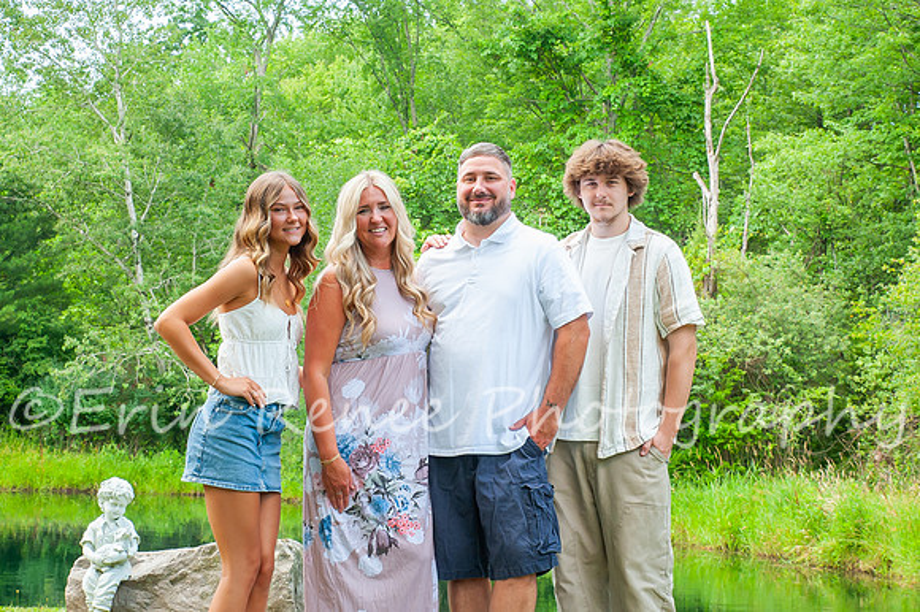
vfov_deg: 20.1
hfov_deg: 30.0
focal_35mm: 67
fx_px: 1718
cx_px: 463
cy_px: 186
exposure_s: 1/100
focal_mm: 46
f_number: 14
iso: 800
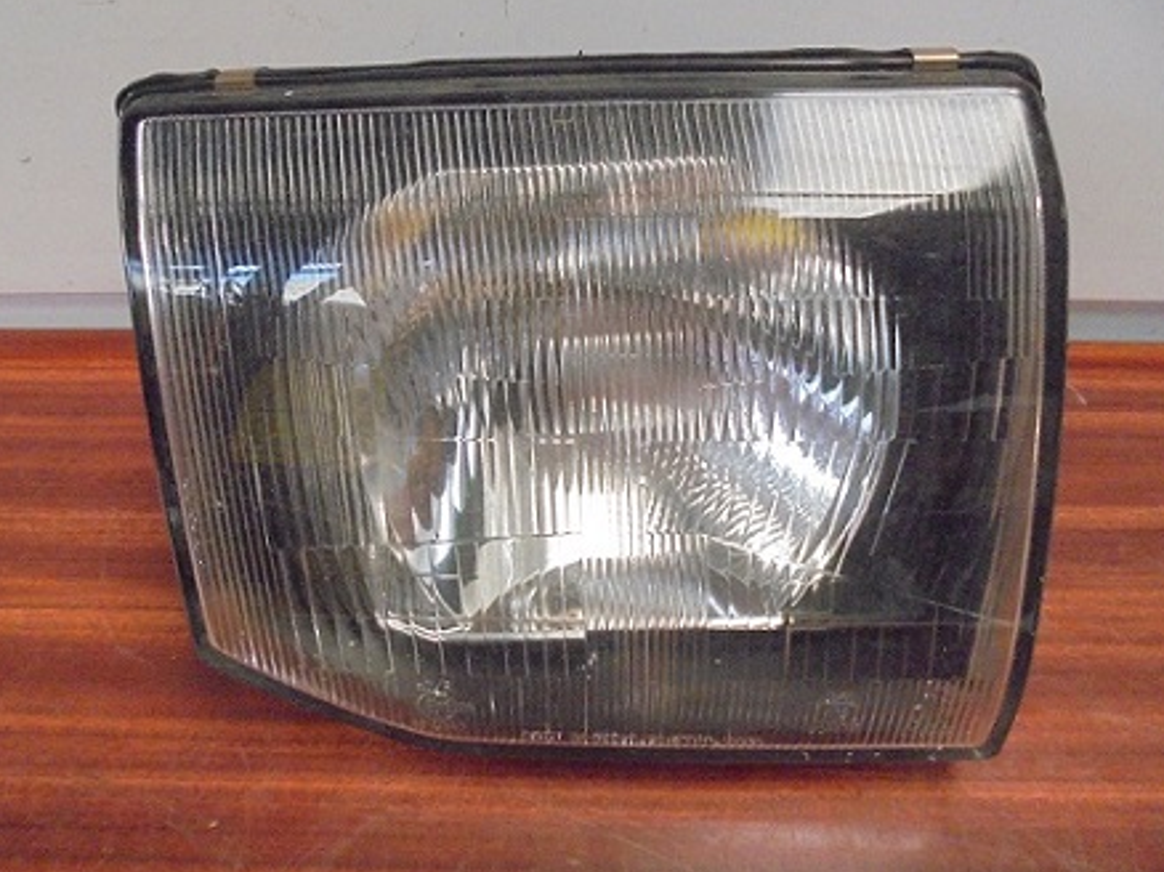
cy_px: 412
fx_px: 975
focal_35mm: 29
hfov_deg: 61.6
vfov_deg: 48.2
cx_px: 534
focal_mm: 4.6
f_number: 3.5
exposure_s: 1/30
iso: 800
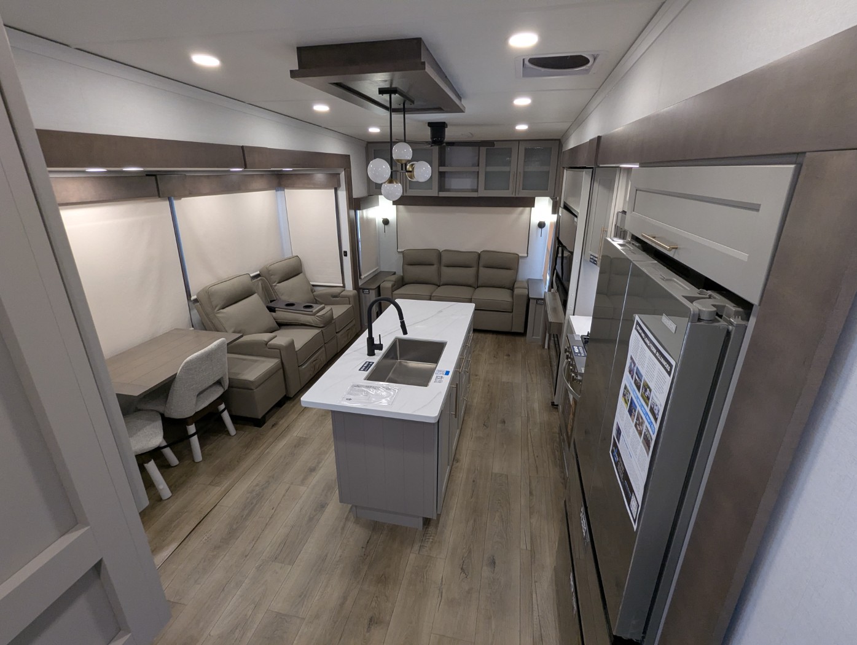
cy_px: 322
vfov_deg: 78.2
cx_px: 428
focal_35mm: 16
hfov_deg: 94.4
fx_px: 397
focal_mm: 2.35
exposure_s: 1/90.5
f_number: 2.2
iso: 194
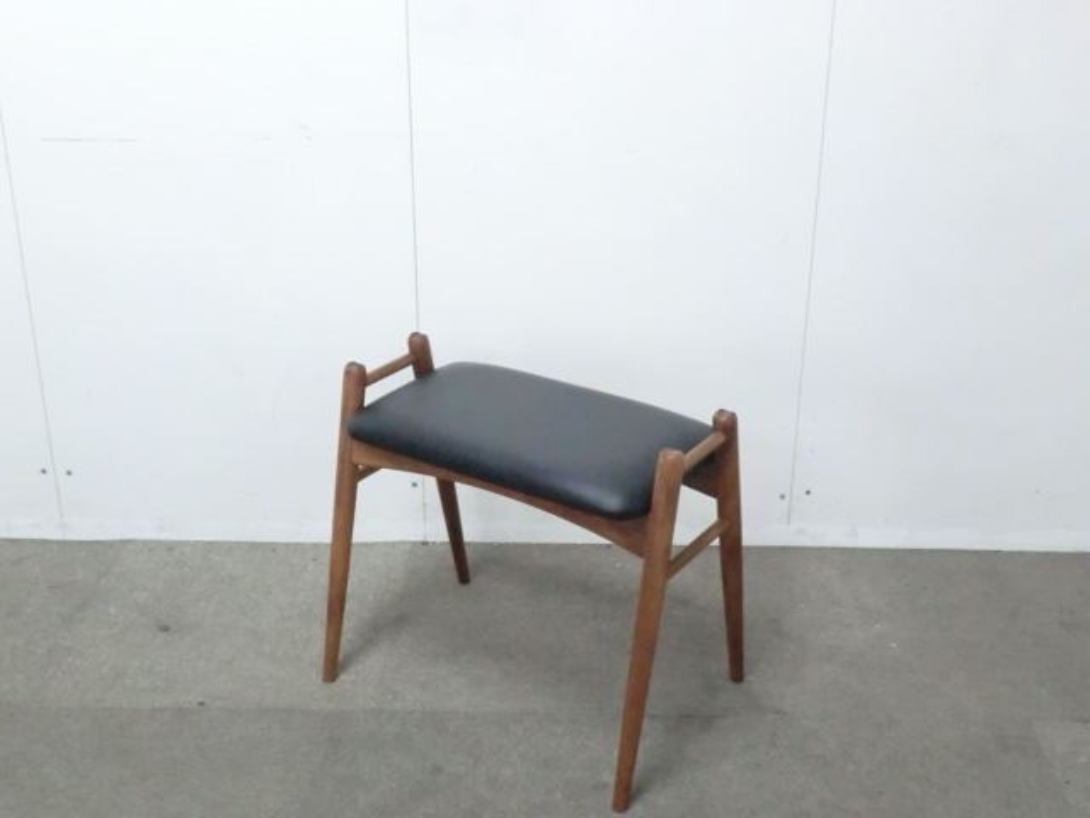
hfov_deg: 42.1
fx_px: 1417
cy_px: 409
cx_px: 545
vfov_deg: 32.2
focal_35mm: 45
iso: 800
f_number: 4.3
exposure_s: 1/40
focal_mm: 8.2
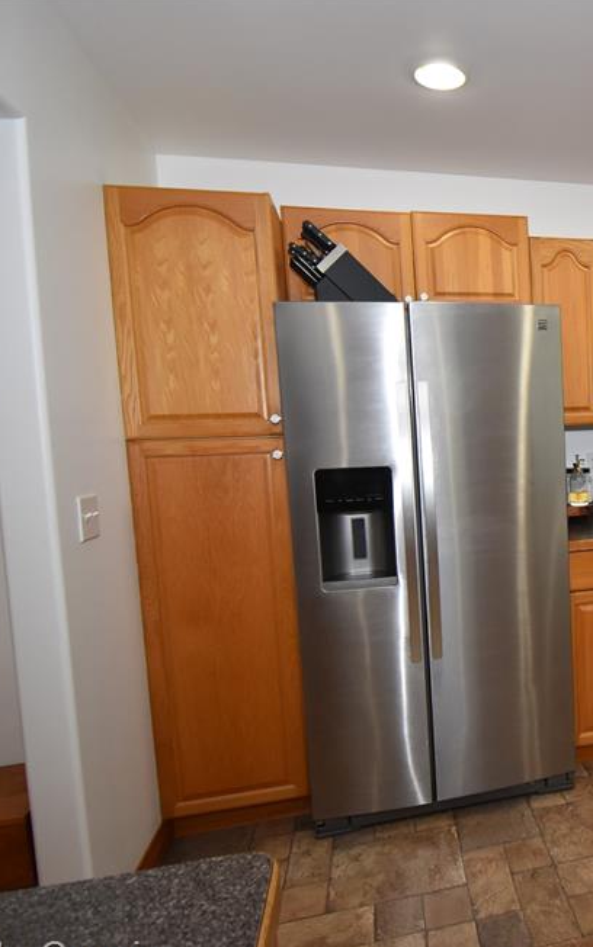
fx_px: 620
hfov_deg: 45.2
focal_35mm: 24
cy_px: 489
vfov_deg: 74.7
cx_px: 558
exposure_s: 1/125
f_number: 4.5
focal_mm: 10
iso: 800
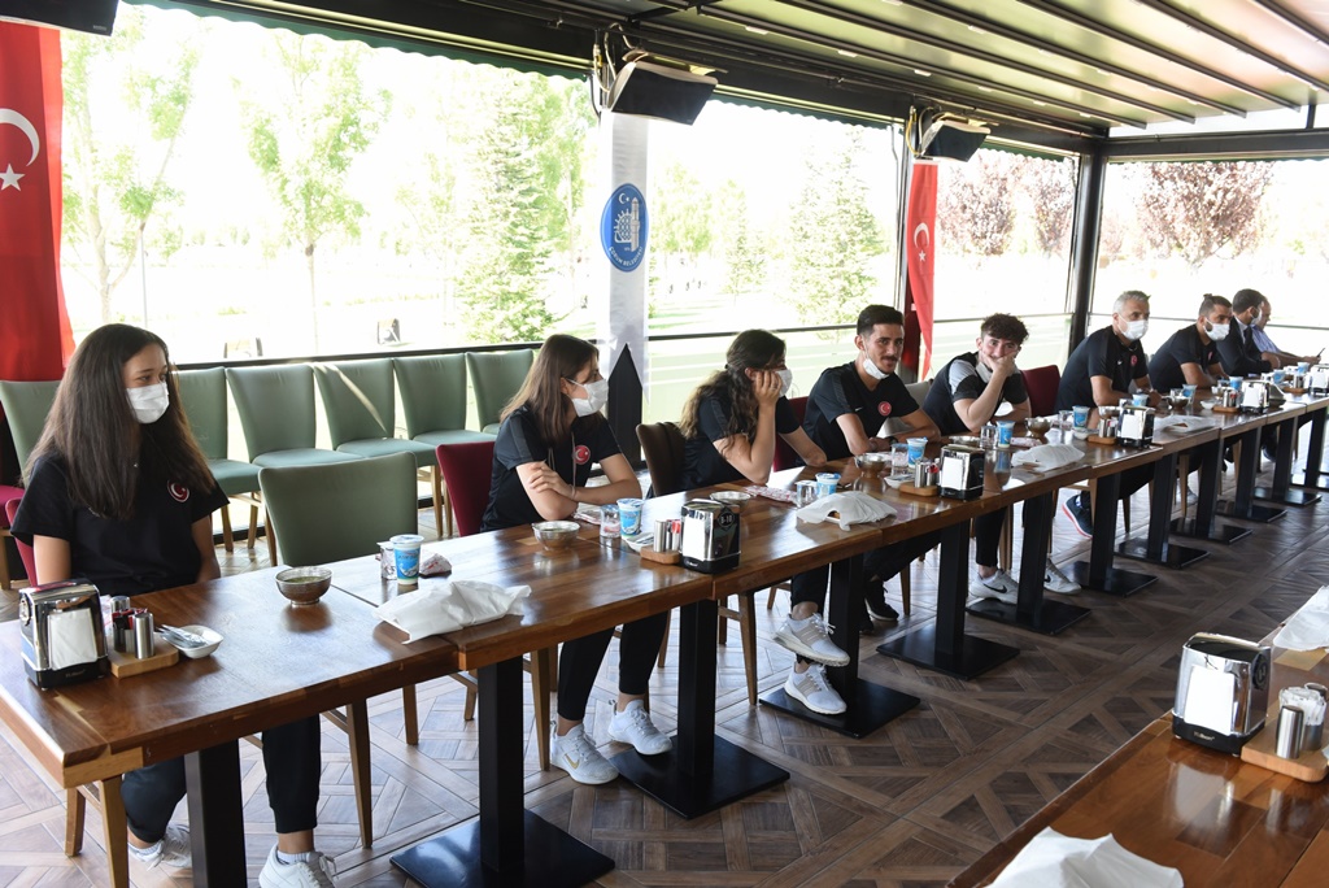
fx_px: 1071
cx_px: 664
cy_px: 444
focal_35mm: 29
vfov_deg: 45.0
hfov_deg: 63.6
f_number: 6.3
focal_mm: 29
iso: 1000
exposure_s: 1/200
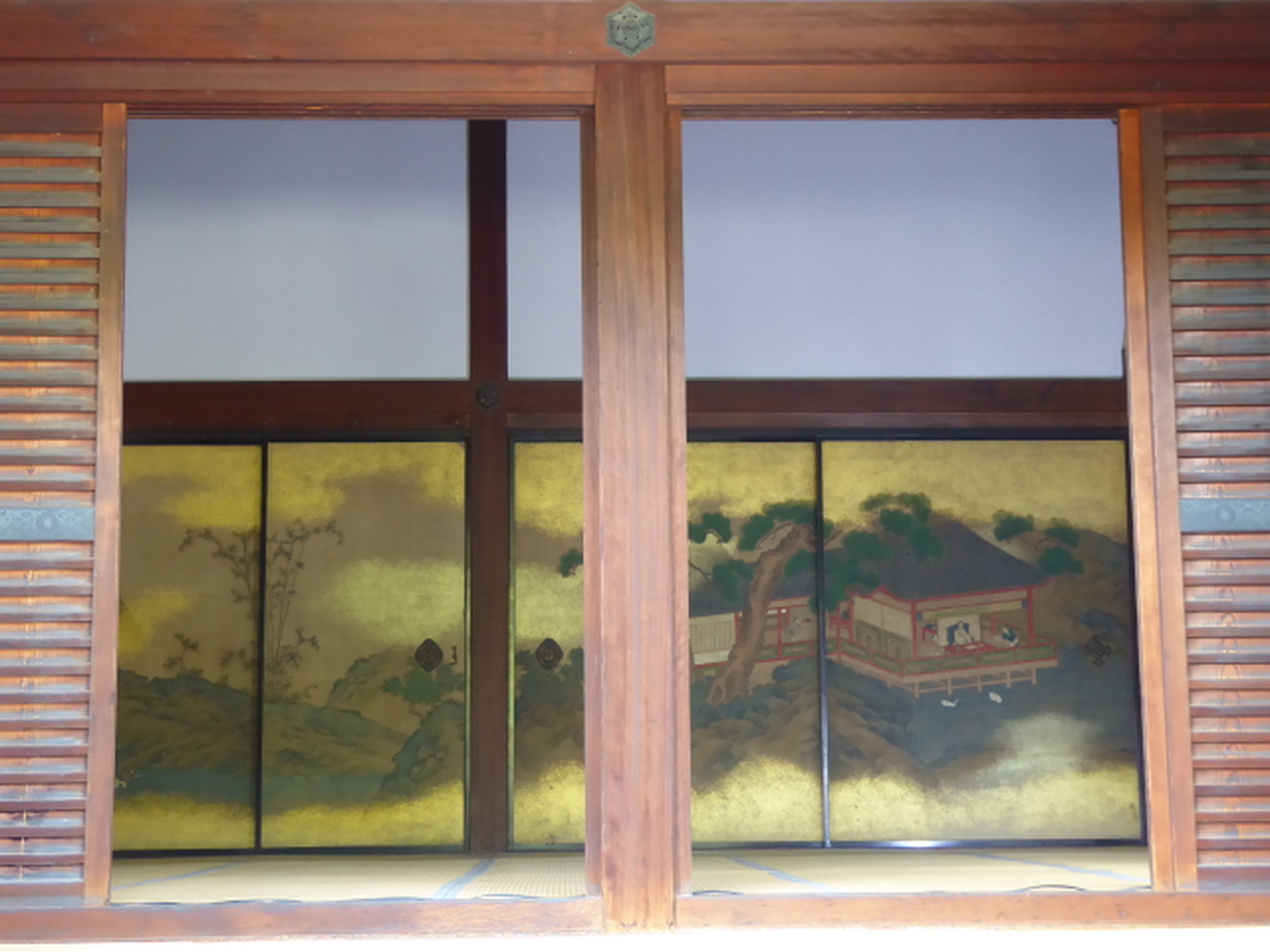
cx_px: 635
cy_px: 476
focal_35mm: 65
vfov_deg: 22.6
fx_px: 2385
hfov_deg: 29.8
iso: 400
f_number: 4.3
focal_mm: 10.9
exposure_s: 1/13
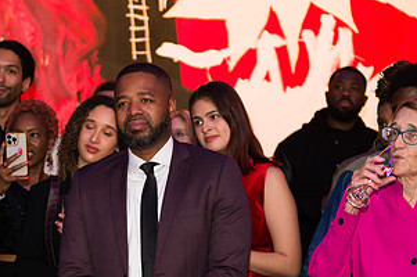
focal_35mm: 135
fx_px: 1562
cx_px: 134
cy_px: 245
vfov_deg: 10.1
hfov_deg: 15.2
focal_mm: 70
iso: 1600
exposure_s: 1/200
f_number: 3.2
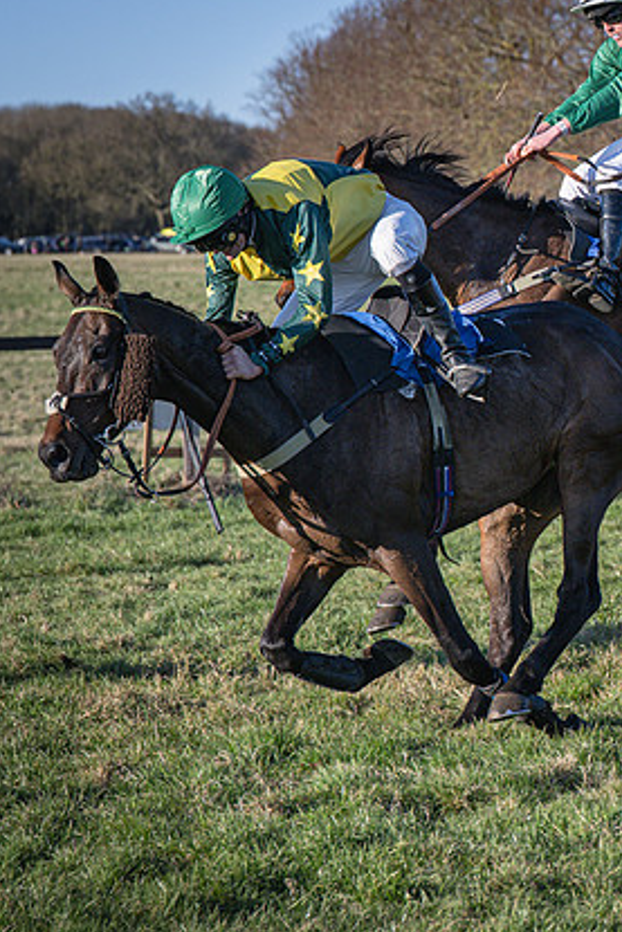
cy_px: 479
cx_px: 504
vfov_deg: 11.6
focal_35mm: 177
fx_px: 4583
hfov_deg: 7.8
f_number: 4
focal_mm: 70
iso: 200
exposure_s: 1/2500
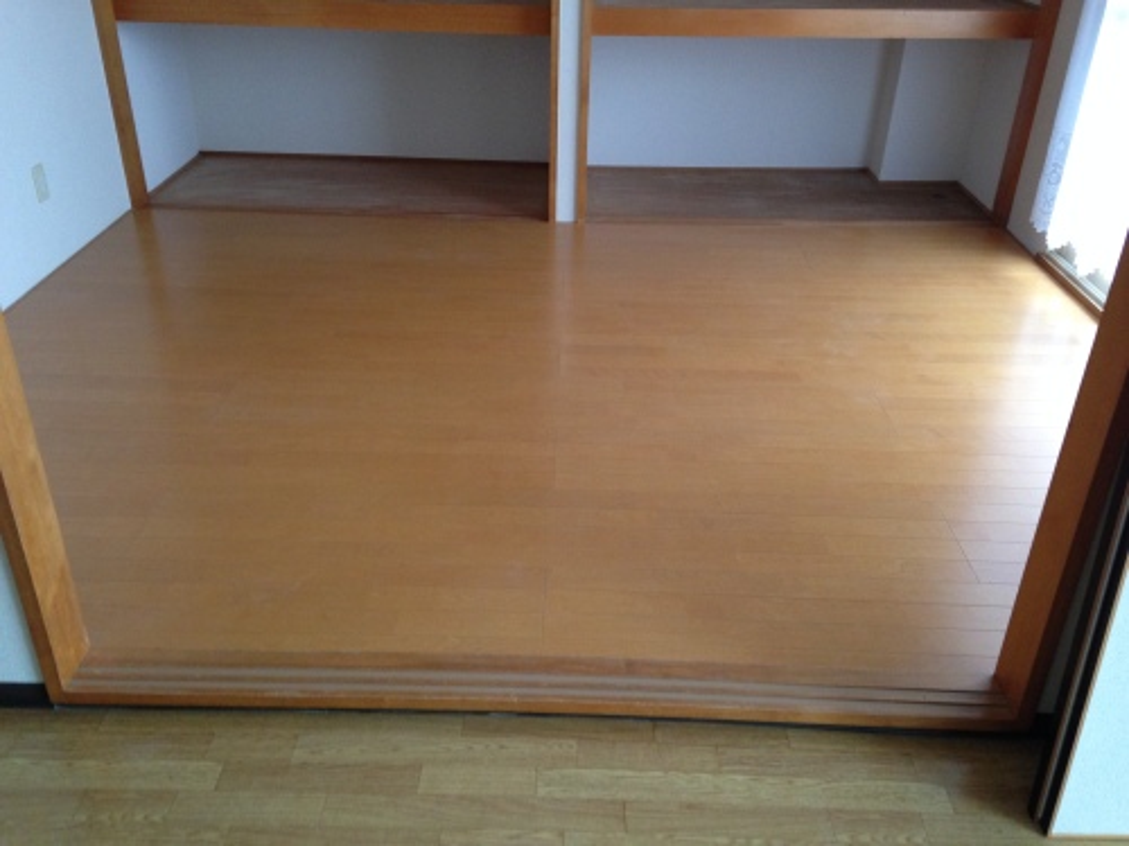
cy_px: 423
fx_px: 1076
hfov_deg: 55.4
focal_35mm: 33
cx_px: 564
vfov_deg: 42.9
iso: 200
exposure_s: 1/20
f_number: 2.4
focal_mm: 4.12
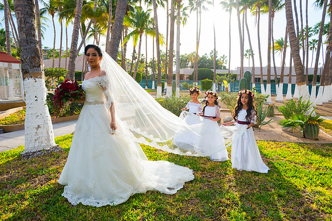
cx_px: 166
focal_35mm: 22
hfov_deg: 78.6
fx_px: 203
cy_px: 110
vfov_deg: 57.3
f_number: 5
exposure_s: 1/250
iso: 320
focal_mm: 22
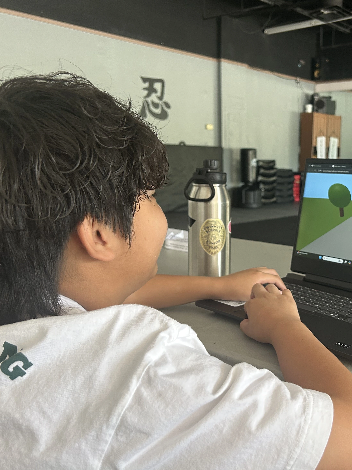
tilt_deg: -9.4
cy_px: 228
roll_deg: -1.2
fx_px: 488
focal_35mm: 36
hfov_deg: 38.2
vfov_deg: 51.3
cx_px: 283
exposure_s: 1/71
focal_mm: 5.7
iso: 125
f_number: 1.5
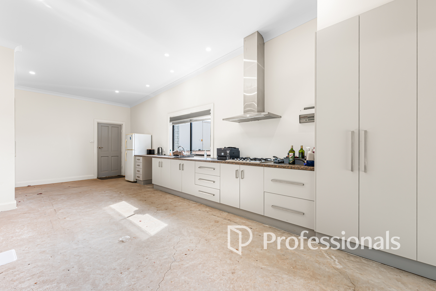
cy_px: 146
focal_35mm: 14
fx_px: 170
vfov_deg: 81.2
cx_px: 218
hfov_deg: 104.3
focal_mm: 14
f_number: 8
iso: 100
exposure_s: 1/5
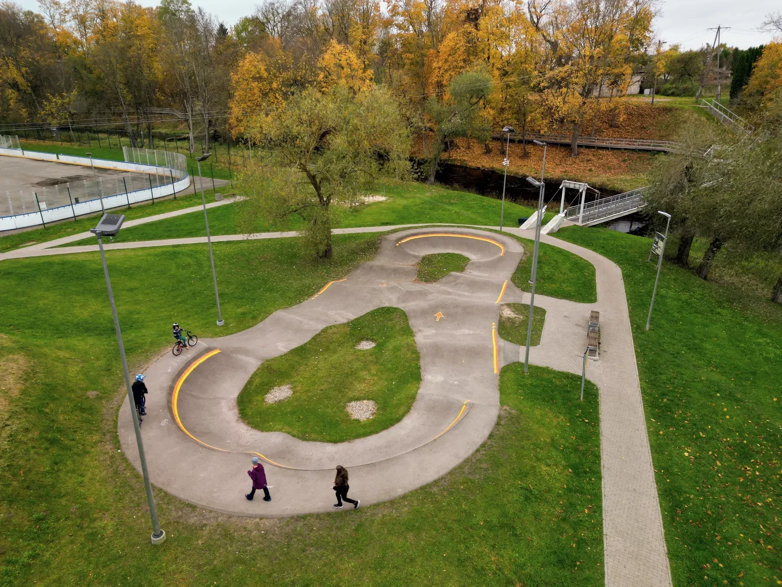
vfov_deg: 56.8
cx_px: 391
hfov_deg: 71.6
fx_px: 542
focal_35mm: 24
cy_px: 294
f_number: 1.7
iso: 100
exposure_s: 1/50
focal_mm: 6.72
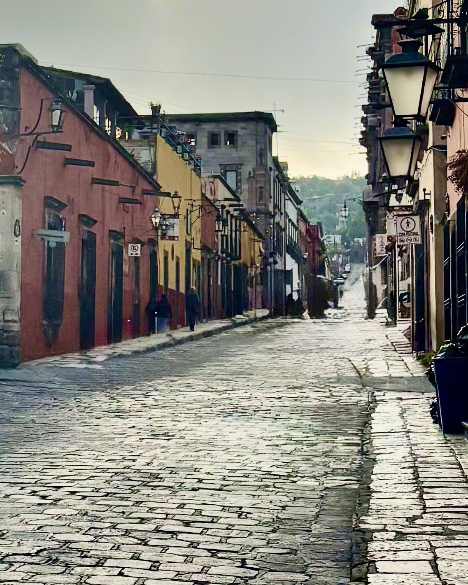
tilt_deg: +5.9
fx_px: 1766
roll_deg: -3.3
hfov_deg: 15.0
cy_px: 229
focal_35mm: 102
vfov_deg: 18.8
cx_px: 71
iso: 50
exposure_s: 1/5814
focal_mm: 5.96
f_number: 1.6
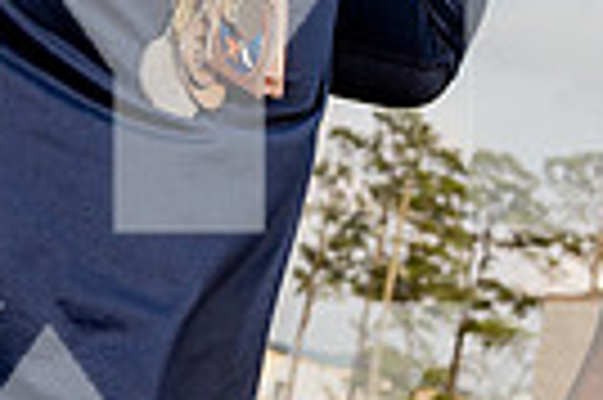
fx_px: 1957
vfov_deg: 11.6
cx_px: 378
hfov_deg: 17.5
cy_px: -2
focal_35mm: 117
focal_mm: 27
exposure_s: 1/250
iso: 100
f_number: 5
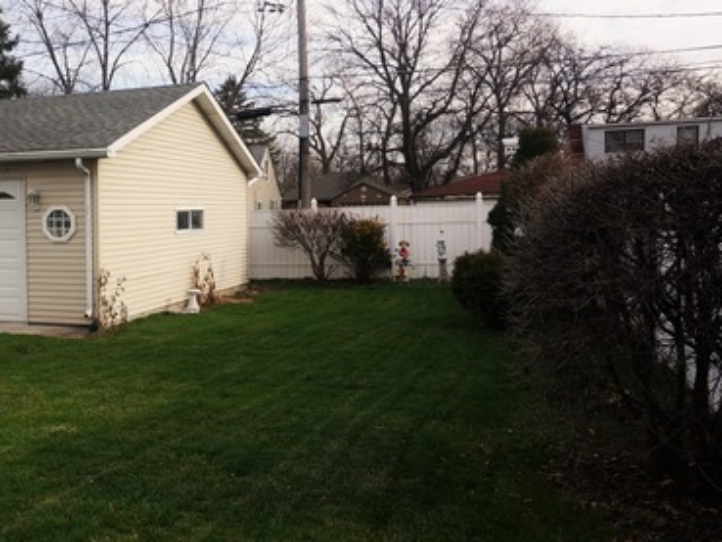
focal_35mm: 40
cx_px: 100
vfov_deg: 36.0
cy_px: 251
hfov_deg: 43.5
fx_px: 835
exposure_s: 1/80
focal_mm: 16
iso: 100
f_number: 11
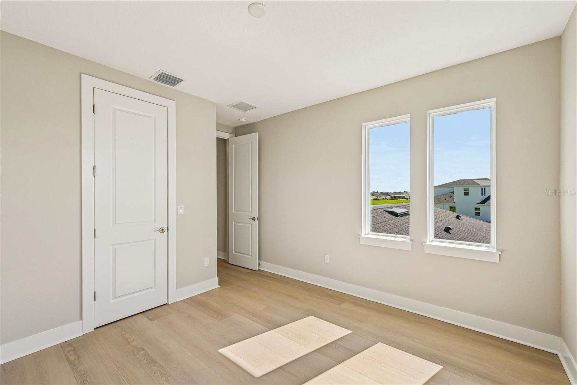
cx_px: 288
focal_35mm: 14
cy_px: 192
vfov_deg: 81.2
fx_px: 224
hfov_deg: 104.3
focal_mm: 14
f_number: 8
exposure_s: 1/320
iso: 400
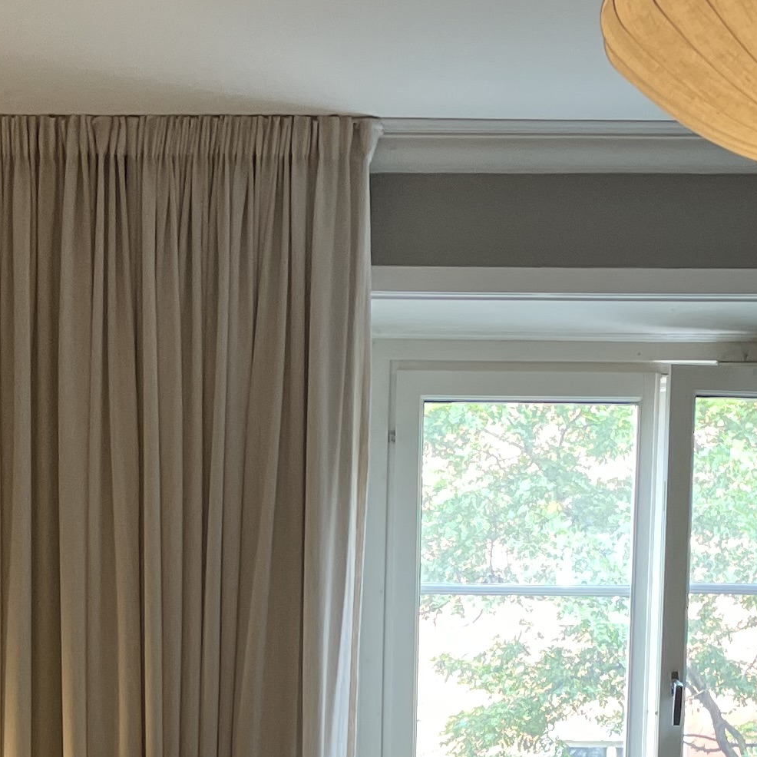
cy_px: 1020
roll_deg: -0.2
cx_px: 323
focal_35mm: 94
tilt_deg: -6.4
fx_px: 2326
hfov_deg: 18.5
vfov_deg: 17.2
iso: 125
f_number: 1.6
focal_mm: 4.2
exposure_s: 1/109
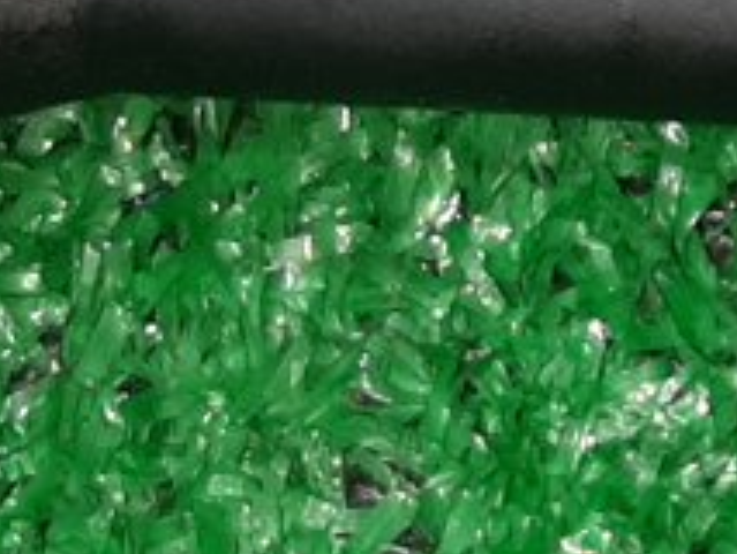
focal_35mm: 176
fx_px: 3749
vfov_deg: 8.4
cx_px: 1301
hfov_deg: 10.6
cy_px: 239
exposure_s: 1/50
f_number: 1.7
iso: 59
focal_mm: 3.93
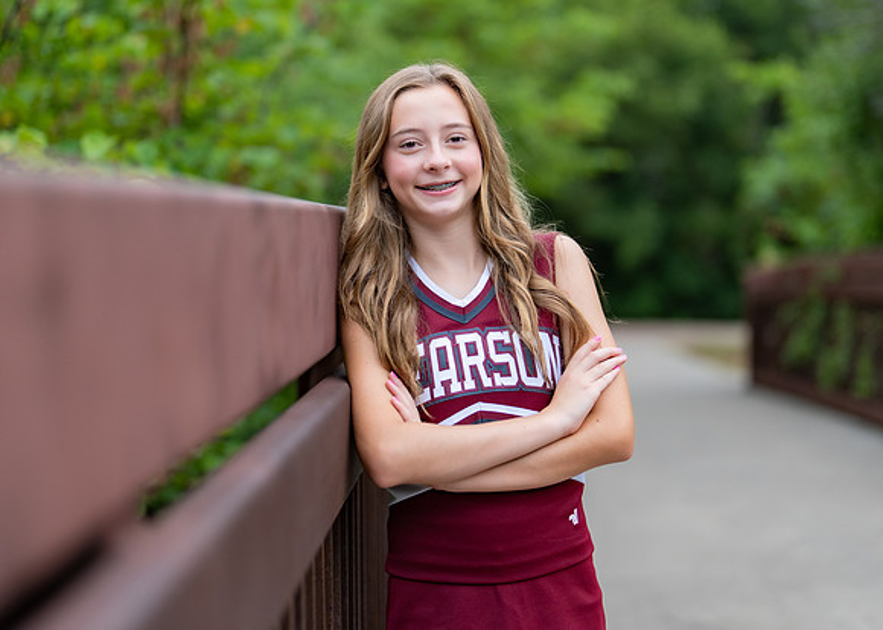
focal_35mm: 64
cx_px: 456
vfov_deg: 22.2
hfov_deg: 30.7
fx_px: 1609
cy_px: 280
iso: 100
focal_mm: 50
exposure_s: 1/1250
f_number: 1.2
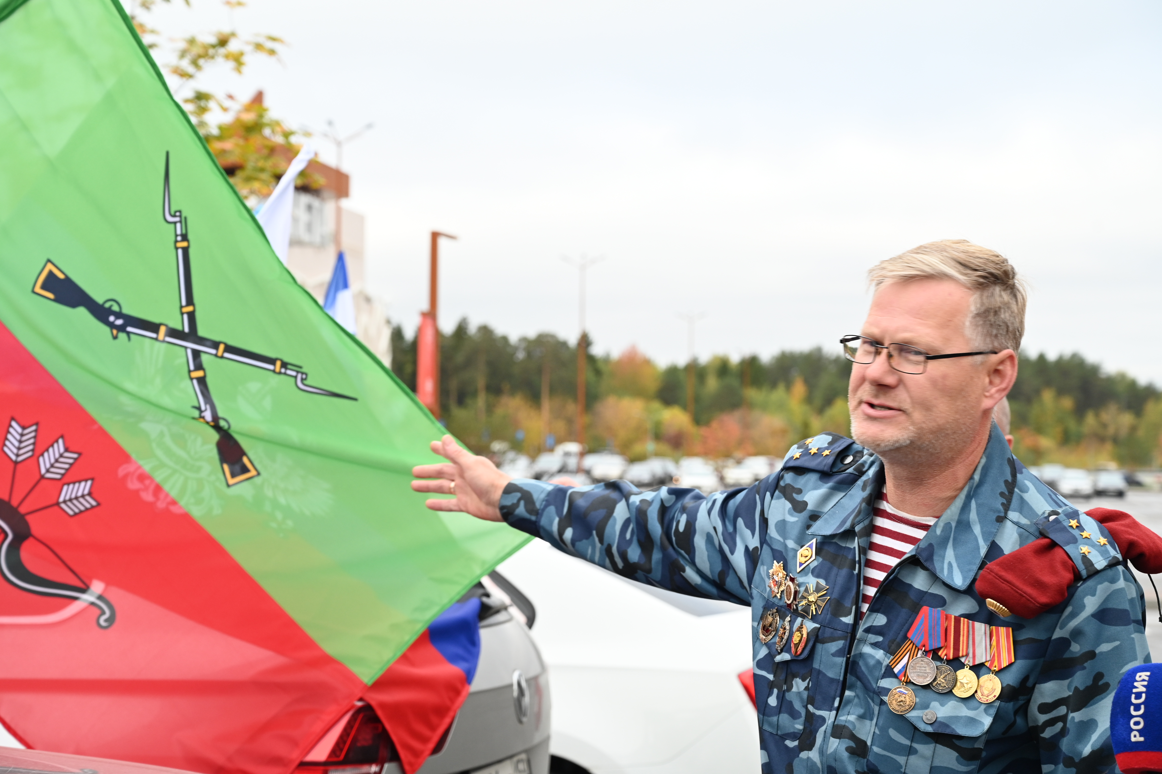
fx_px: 2097
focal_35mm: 65
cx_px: 581
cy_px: 387
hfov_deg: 31.0
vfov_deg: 20.9
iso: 720
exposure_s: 1/200
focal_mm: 65
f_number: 6.3
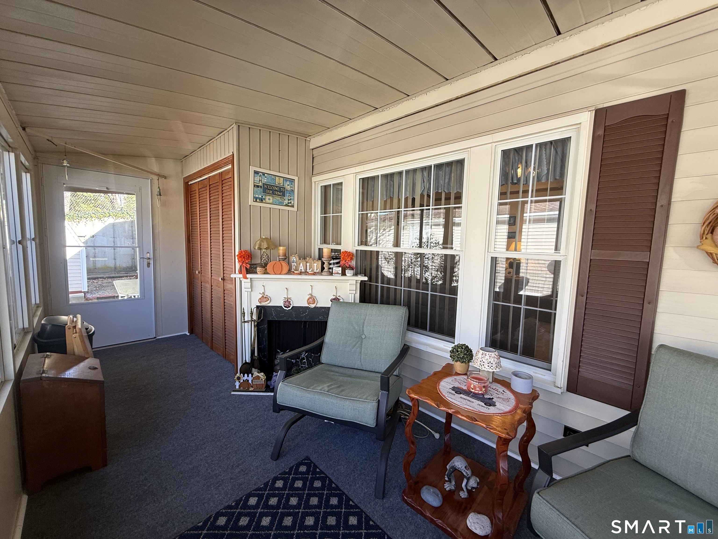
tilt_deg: -5.6
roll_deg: -1.3
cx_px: 359
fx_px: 290
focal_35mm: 14
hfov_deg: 102.1
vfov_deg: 85.7
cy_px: 270
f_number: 2.2
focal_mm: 2.22
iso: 64
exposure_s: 1/99
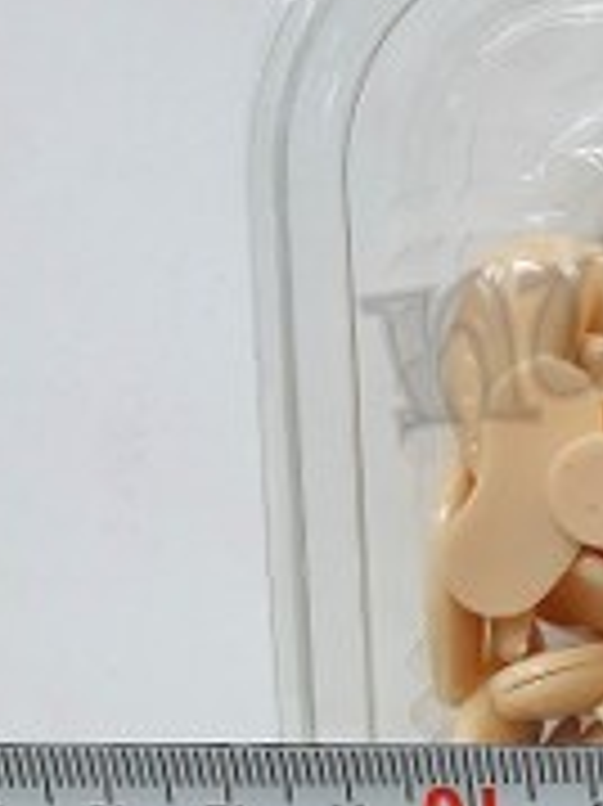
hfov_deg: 15.3
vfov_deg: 22.4
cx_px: 986
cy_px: 522
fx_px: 2023
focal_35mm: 87
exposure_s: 1/50
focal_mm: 4.32
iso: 320
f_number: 2.4
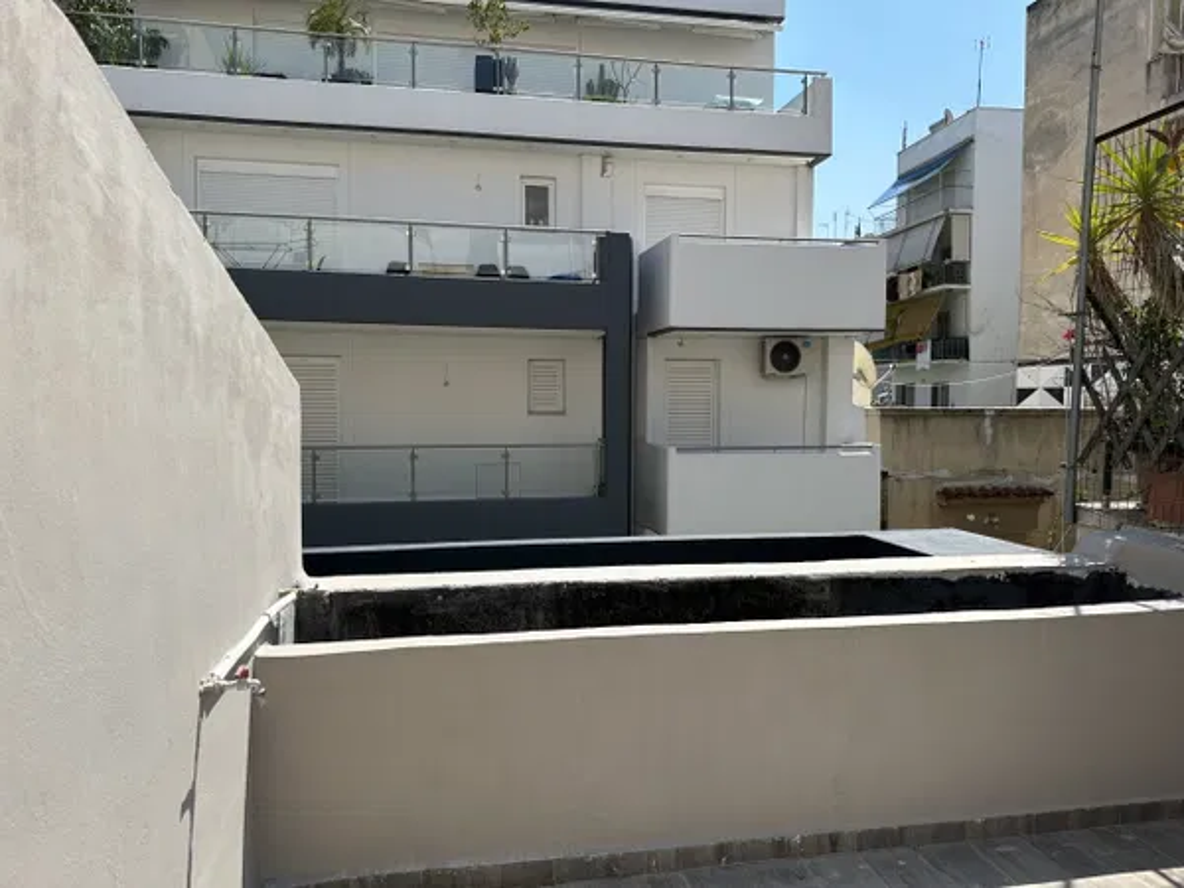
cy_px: 444
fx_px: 821
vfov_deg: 56.8
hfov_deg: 71.6
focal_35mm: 24
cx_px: 592
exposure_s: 1/4762
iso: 80
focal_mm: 6.86
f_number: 1.78
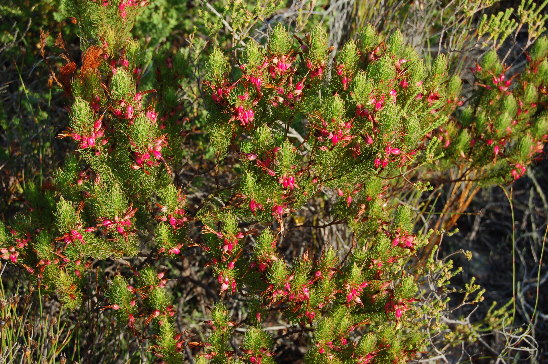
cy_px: 182
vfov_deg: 20.1
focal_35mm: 68
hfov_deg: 29.9
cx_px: 274
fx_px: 1027
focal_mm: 45
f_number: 8
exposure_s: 1/160
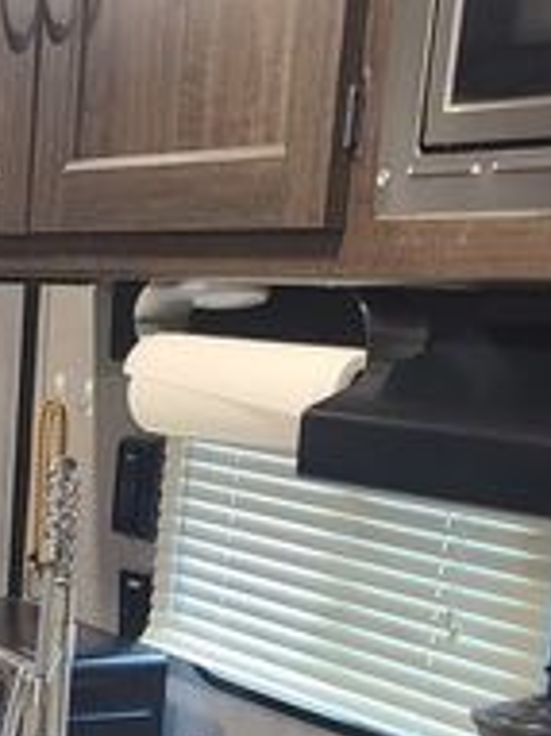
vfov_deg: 20.9
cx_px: -173
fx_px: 1933
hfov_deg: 15.4
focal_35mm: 91
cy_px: 719
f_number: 1.8
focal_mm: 5.4
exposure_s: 1/40
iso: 250
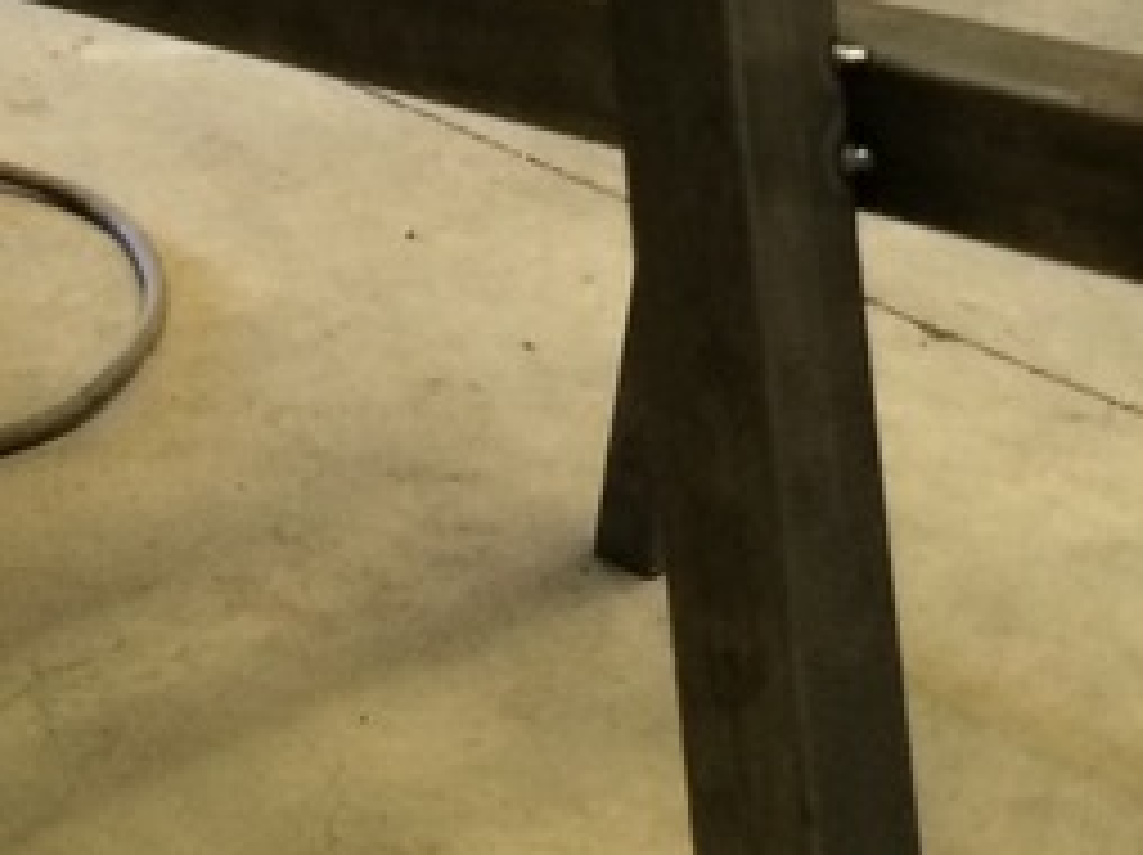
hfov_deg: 16.2
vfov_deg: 11.3
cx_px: 351
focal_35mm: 121
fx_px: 3992
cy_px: -747
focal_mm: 4.12
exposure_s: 1/30
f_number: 2.2
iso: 200
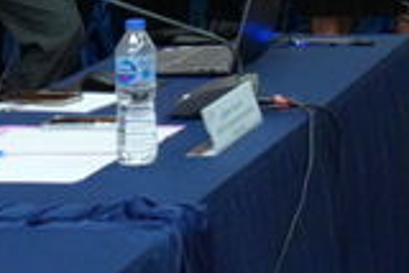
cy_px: -241
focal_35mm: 187
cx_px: 729
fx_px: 2126
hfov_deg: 10.4
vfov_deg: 7.1
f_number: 4.5
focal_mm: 30
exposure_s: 1/200
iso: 12800
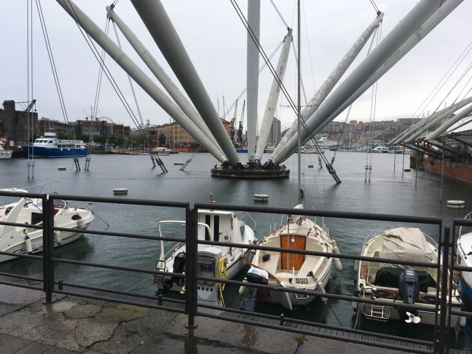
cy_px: 177
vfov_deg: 48.2
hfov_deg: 61.7
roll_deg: -1.1
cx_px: 236
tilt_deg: -2.6
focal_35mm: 29
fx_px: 395
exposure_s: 1/490
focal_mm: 4.15
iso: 25
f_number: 2.2
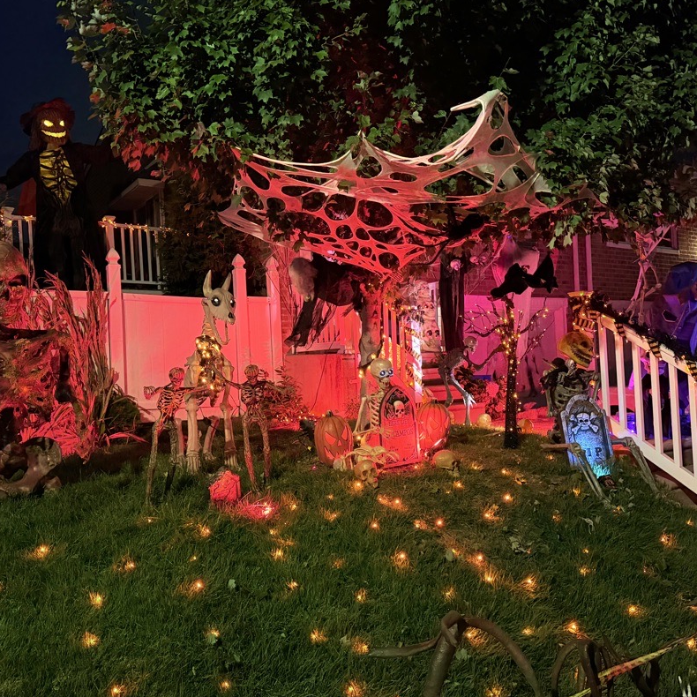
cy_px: 354
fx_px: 661
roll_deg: +2.8
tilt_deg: +1.3
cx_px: 334
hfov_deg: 55.6
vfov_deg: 55.6
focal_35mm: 29
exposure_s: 1/30
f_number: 1.78
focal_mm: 6.76
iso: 1000
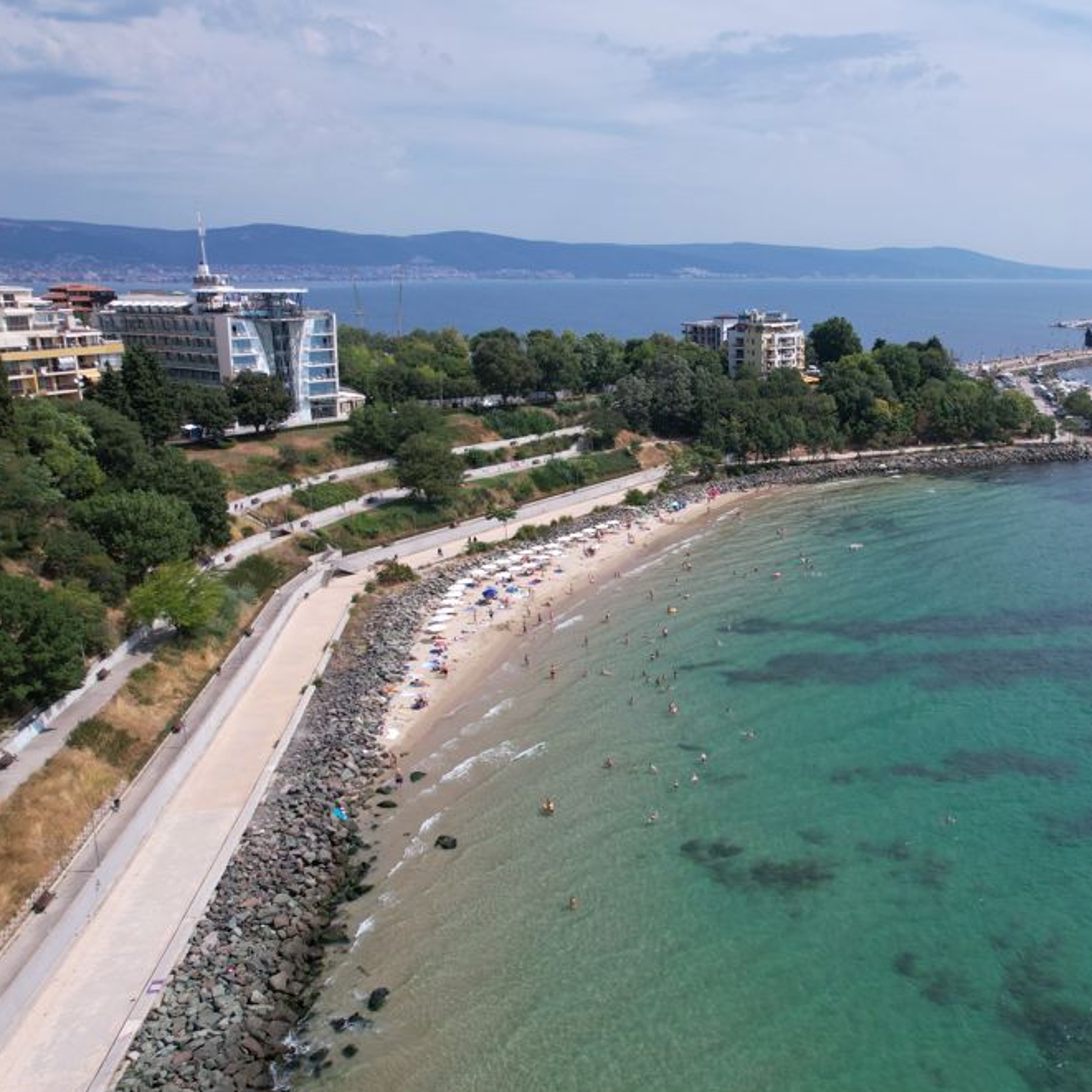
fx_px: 1035
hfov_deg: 53.5
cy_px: 539
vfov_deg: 55.6
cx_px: 800
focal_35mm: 29
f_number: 2.8
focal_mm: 8.38
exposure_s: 1/2500
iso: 110
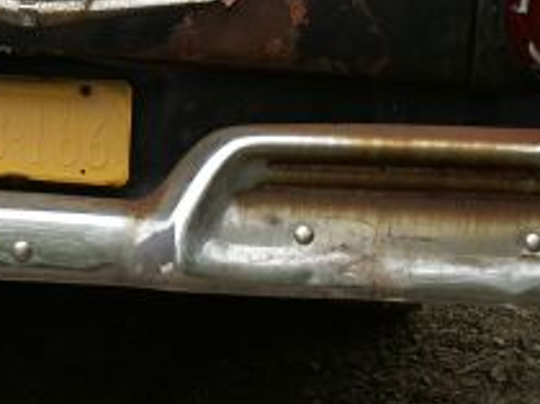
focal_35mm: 176
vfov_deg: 8.3
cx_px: 3
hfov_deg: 11.1
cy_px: -138
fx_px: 2742
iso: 125
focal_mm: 40
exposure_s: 1/60
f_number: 10
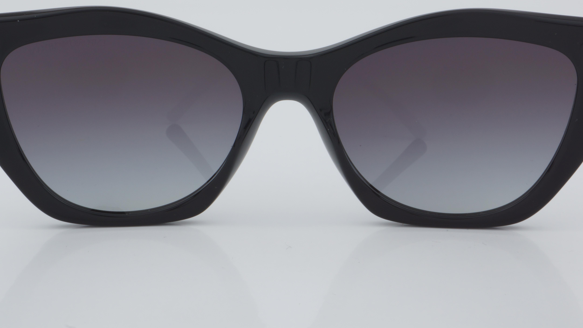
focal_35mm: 104
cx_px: 292
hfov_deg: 20.6
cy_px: 103
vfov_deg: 11.7
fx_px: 1602
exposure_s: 1/4
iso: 100
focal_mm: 55
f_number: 32
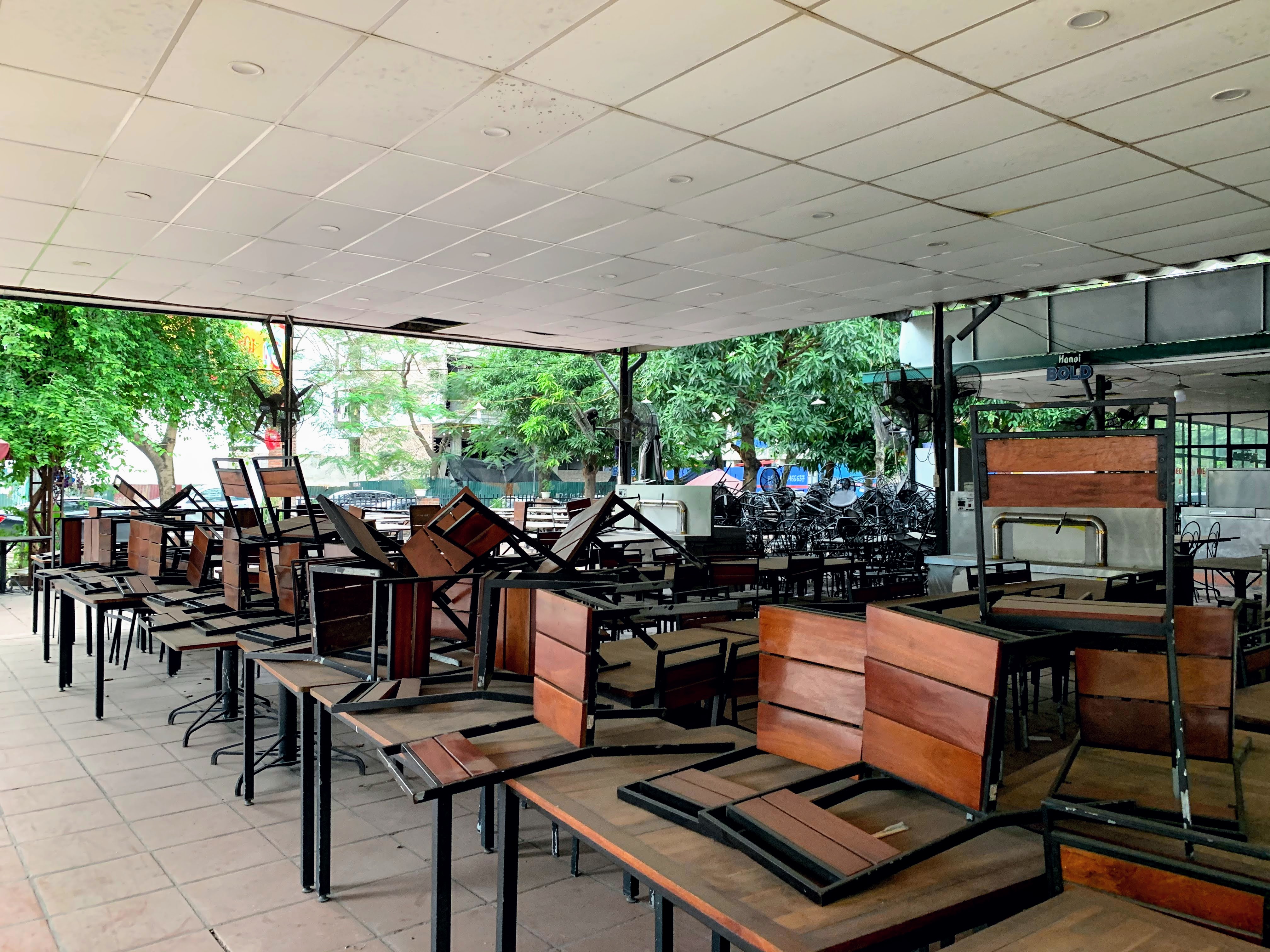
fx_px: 954
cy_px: 476
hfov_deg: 67.3
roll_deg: -1.4
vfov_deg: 53.1
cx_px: 635
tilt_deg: +0.6
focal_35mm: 26
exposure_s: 1/60
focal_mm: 4.25
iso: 160
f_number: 1.8
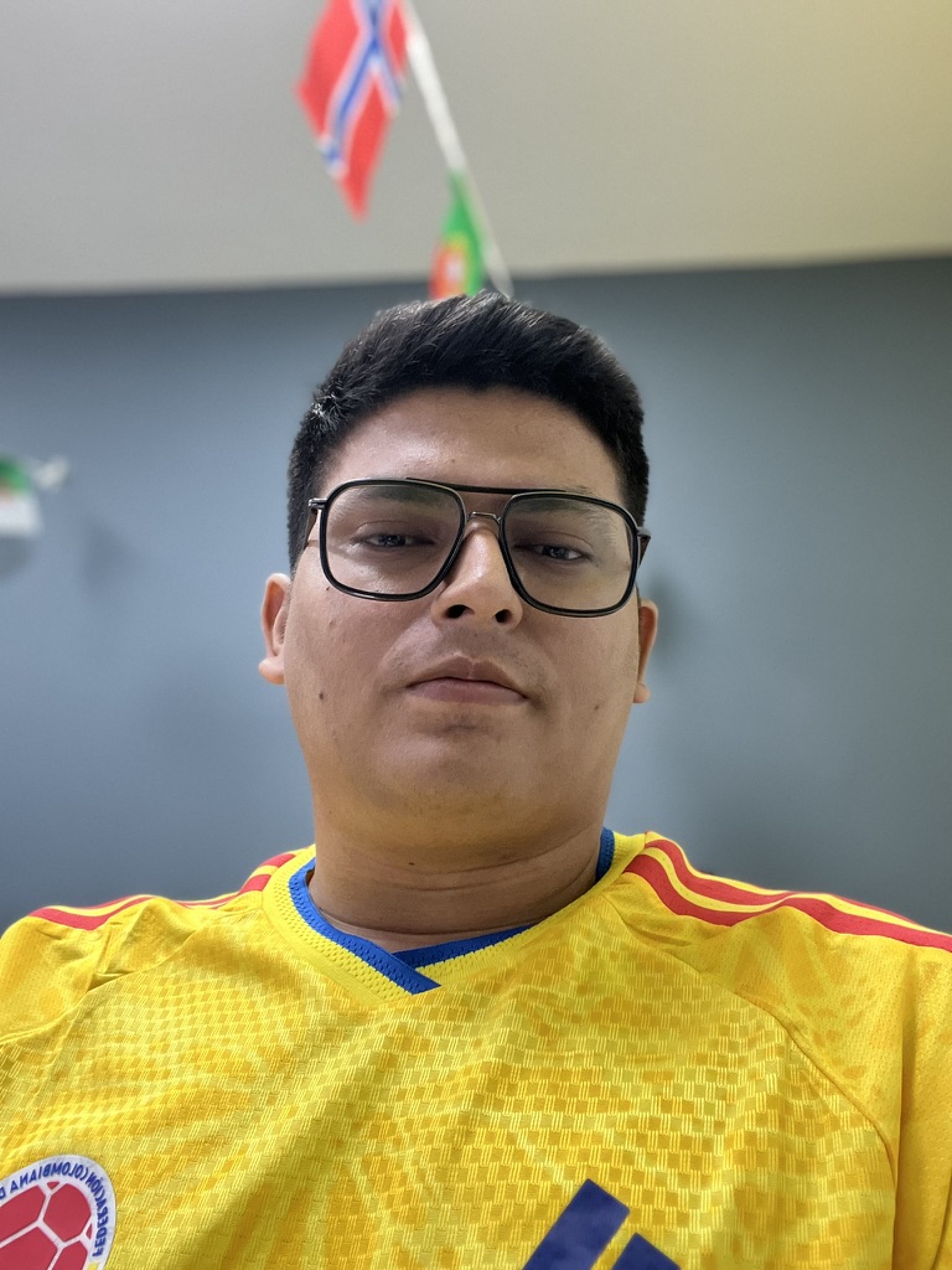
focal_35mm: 30
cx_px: 476
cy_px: 635
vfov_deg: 60.0
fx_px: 1100
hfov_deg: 46.8
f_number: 2.2
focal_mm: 2.71
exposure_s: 1/40
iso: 320
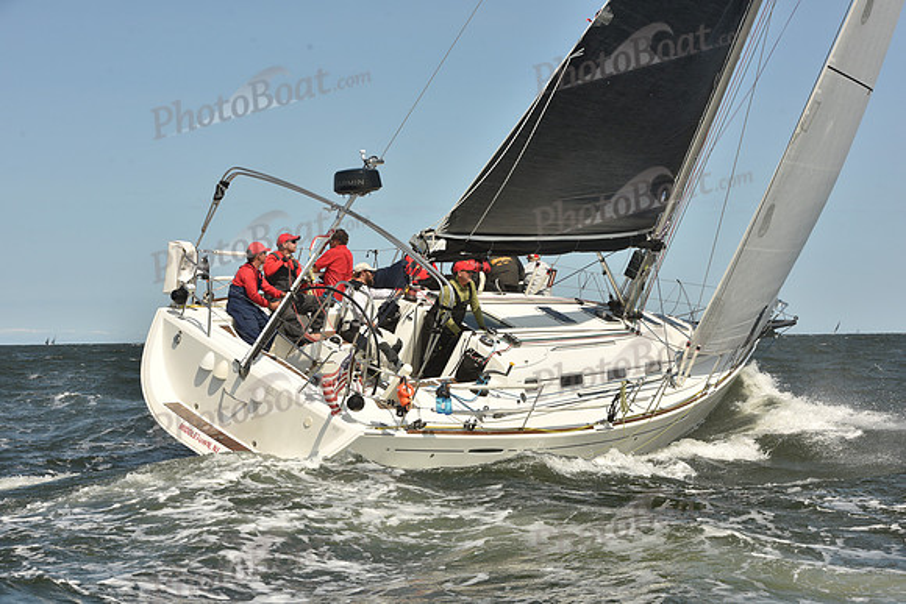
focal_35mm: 70
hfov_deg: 28.8
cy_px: 302
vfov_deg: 19.5
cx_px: 453
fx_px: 1762
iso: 250
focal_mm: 70
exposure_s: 1/800
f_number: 10
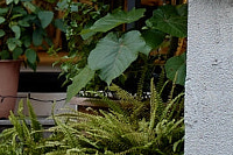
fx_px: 1449
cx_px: 619
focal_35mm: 224
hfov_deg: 8.2
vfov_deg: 6.0
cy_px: -129
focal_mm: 28
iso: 100
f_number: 1.7
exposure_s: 1/80
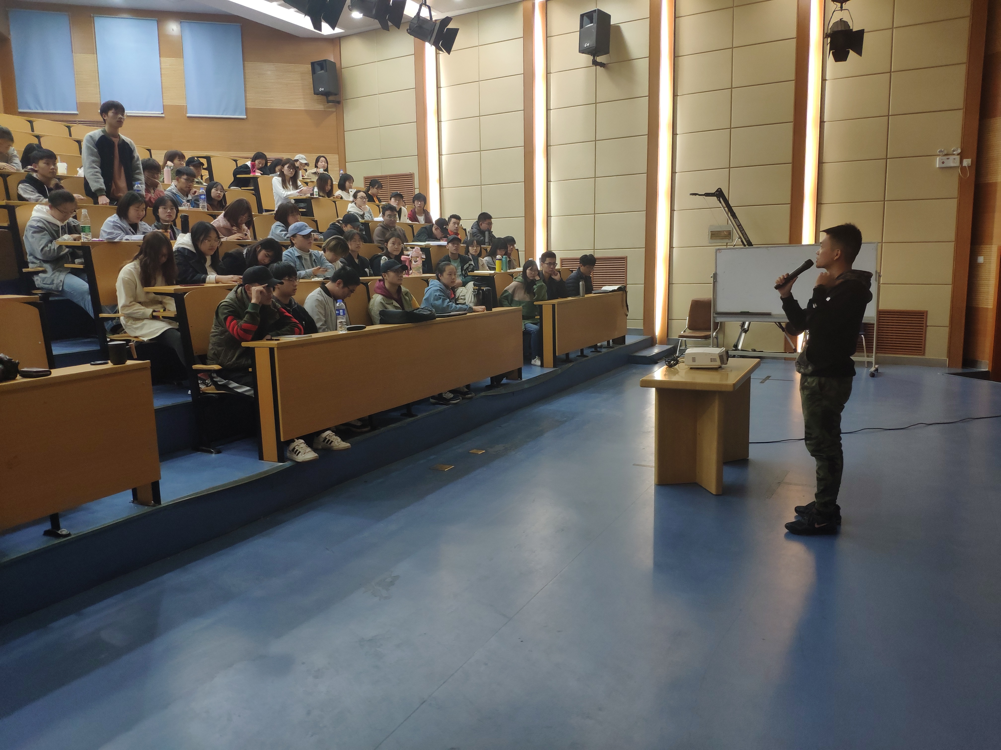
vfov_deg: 63.4
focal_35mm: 21
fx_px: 607
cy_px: 375
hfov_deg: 79.0
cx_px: 500
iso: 355
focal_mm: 4.22
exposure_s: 1/50
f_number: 1.8
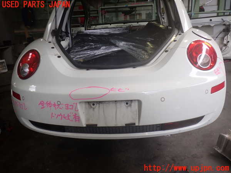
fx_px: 200
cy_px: 86
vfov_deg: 46.8
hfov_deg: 60.0
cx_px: 116
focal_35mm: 30
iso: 200
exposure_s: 1/125
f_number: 2.3
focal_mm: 5.4
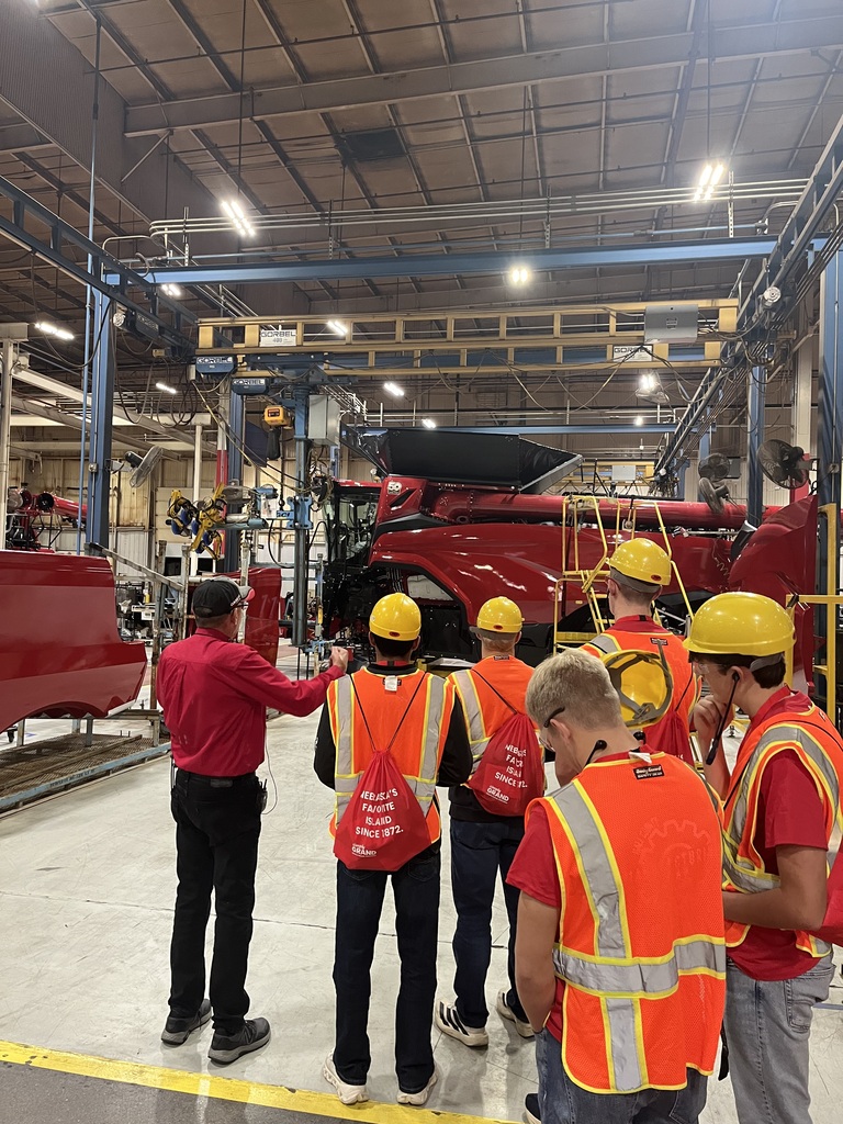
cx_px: 422
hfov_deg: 53.1
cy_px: 562
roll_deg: -3.3
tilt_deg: +2.9
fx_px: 844
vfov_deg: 67.3
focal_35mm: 26
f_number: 1.6
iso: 400
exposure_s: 1/60
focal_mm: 5.1
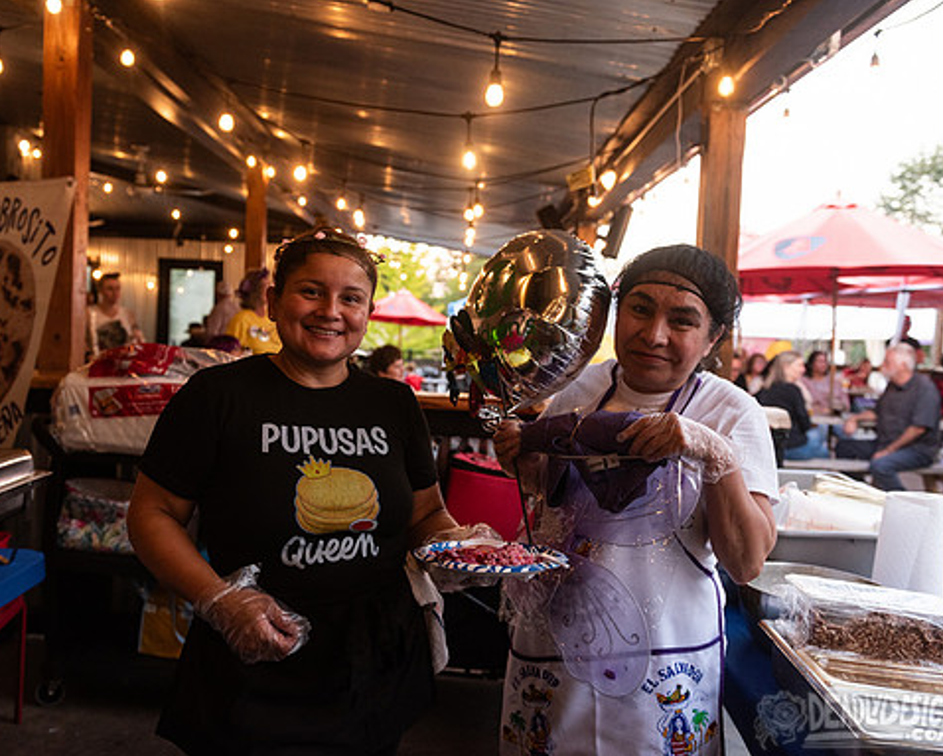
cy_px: 380
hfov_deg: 54.1
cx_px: 416
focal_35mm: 33
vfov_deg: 44.6
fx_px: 922
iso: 500
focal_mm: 29
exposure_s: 1/100
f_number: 3.5
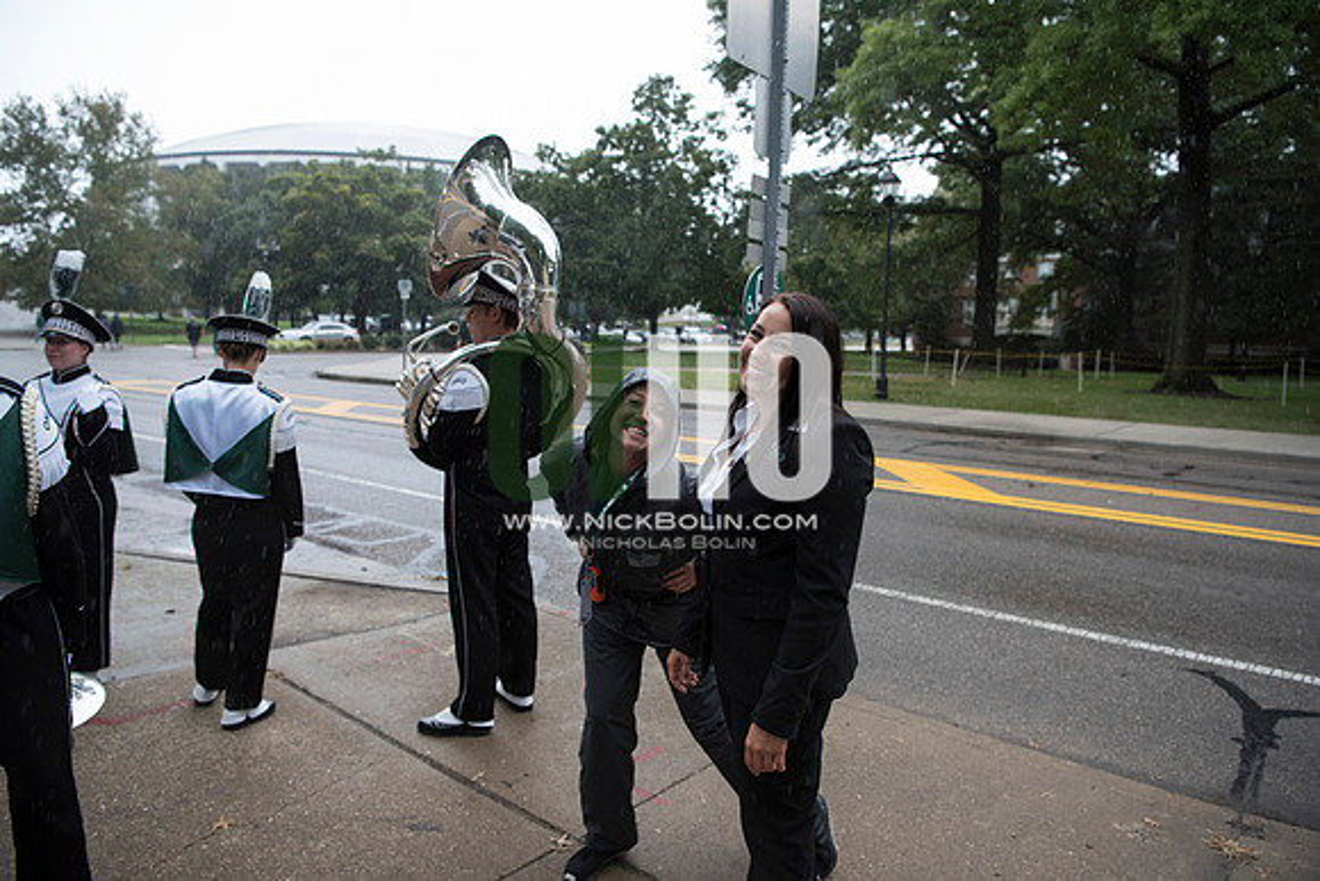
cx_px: 660
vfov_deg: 53.2
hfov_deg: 73.7
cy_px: 440
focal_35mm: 24
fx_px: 880
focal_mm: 24
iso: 1600
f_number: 3.5
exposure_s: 1/500
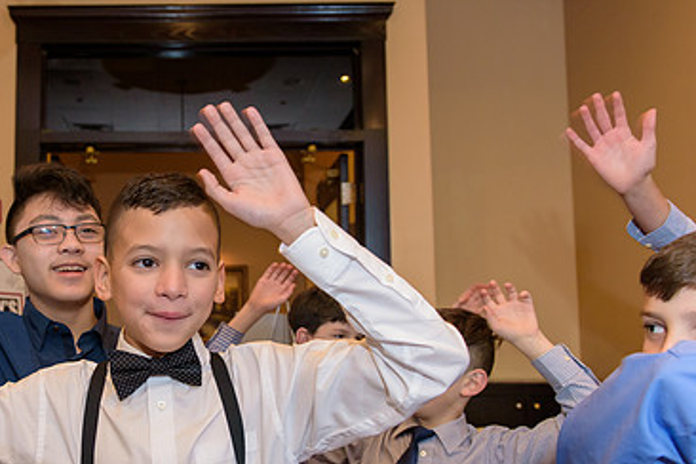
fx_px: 735
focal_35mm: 38
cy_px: 290
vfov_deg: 34.9
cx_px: 169
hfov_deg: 48.6
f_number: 3.2
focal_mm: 24
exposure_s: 1/125
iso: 1600
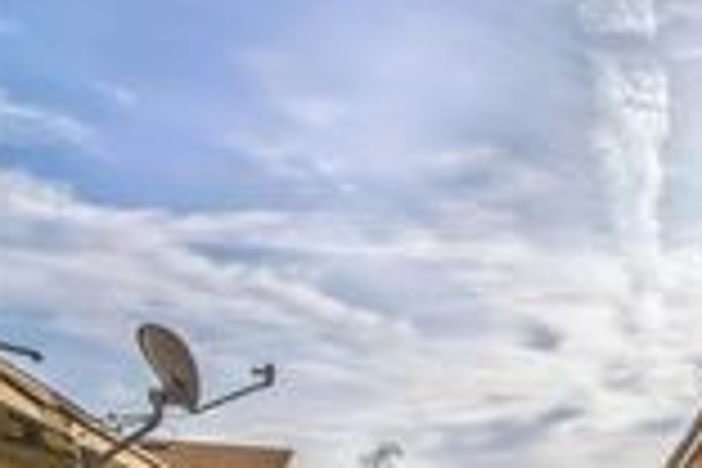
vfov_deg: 25.6
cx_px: 1098
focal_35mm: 48
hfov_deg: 26.6
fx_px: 936
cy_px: 538
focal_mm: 15
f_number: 6.3
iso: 100
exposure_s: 1/800
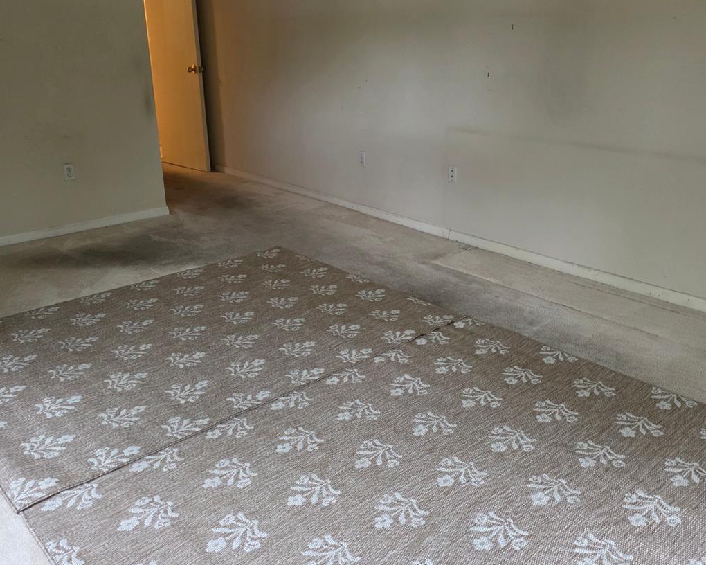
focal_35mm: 33
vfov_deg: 44.5
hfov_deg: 54.2
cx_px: 357
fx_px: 690
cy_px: 266
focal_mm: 6.3
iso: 500
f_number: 1.7
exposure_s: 1/120
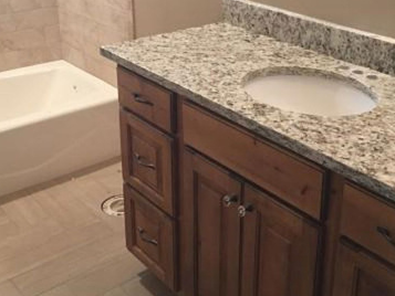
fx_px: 594
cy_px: 103
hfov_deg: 36.7
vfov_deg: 27.9
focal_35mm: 52
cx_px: 228
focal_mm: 4.15
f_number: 2.2
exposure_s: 1/15
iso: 100
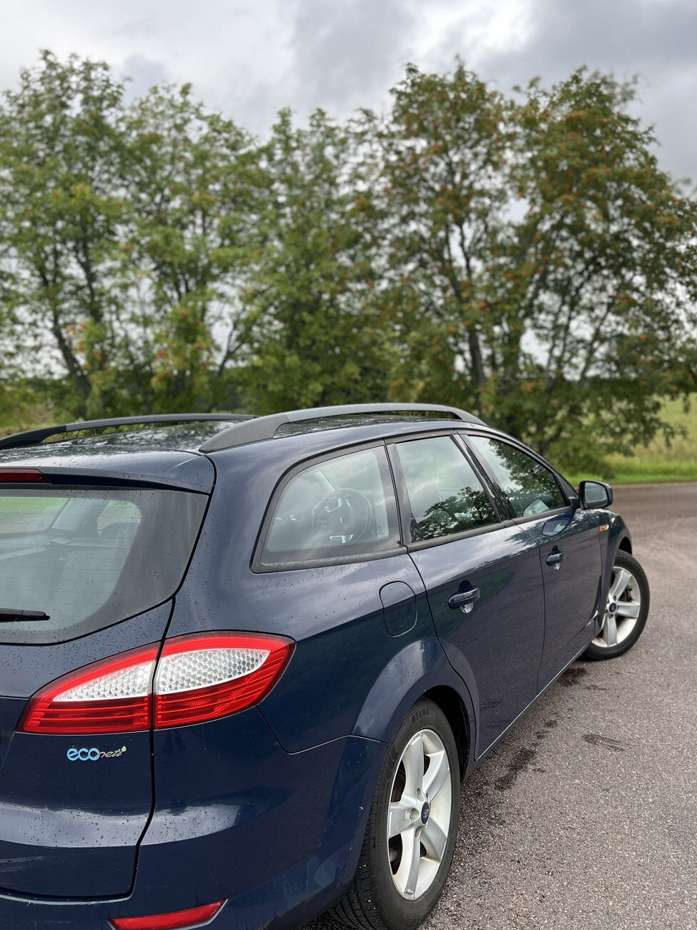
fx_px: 859
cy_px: 480
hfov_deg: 44.2
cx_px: 342
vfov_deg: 56.8
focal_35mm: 32
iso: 50
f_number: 1.6
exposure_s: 1/232
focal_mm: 5.1
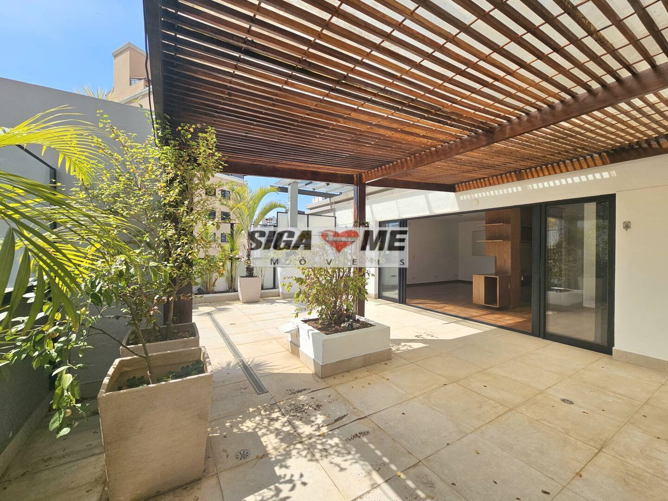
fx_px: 251
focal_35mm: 13
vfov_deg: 89.9
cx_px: 334
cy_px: 250
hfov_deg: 106.2
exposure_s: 1/1667
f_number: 2.2
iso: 50
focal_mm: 2.2
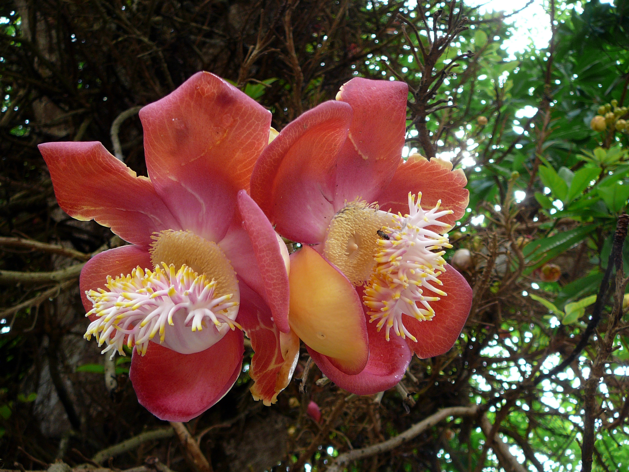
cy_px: 236
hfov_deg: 52.6
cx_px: 314
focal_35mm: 35
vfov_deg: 40.7
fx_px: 636
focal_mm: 5.2
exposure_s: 1/80
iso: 80
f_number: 2.8
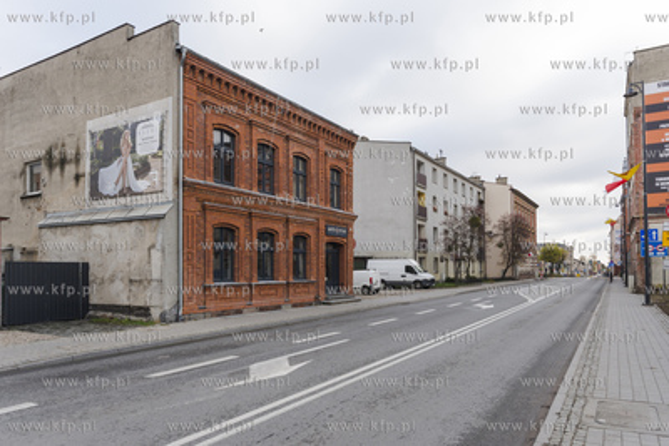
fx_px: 446
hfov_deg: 73.7
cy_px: 223
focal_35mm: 24
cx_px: 334
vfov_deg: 53.2
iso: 400
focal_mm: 24
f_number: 4.5
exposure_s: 1/400
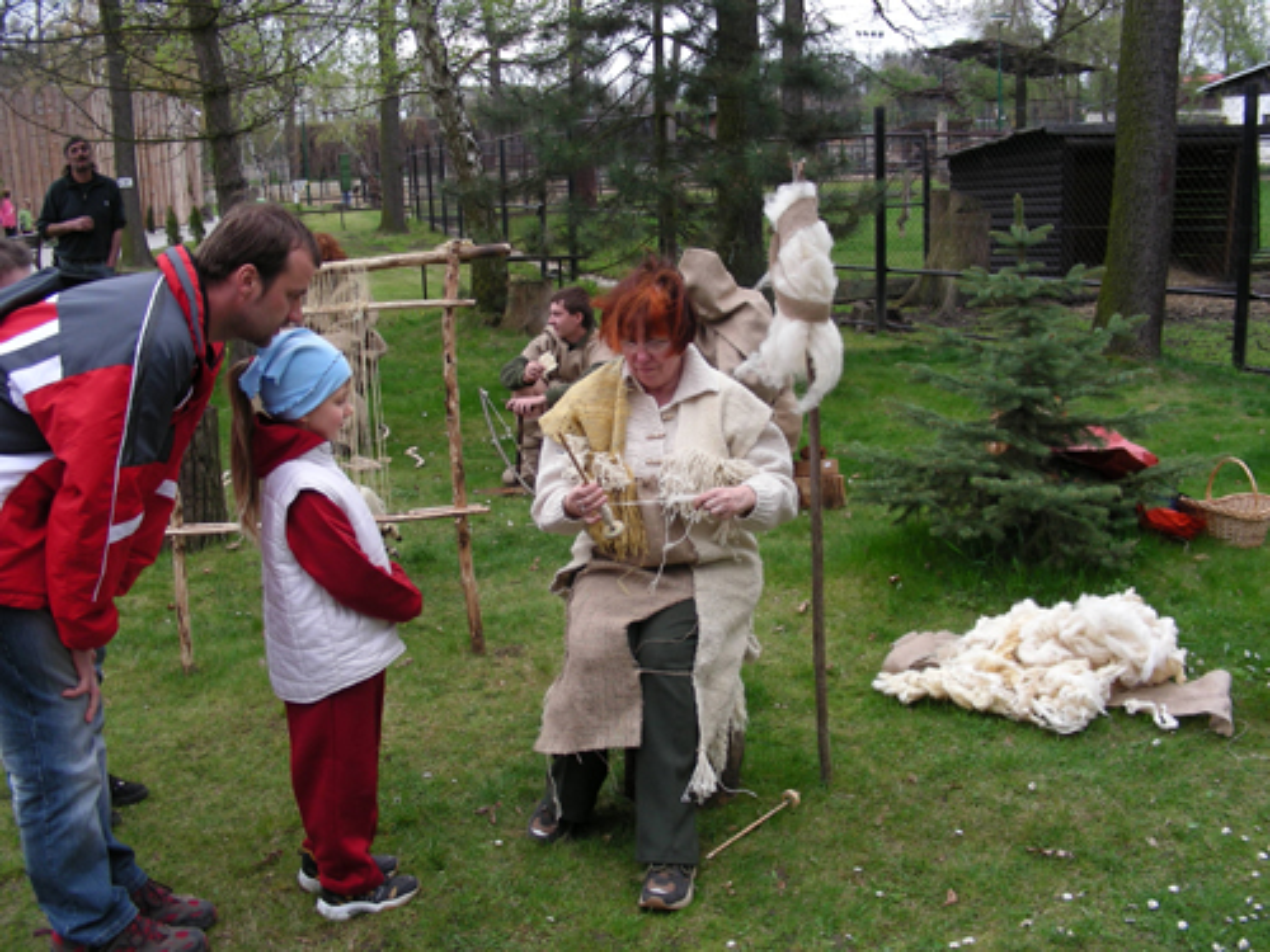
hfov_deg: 49.0
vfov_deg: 37.7
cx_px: 635
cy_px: 476
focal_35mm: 38
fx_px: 1394
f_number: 4
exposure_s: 1/123
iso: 50
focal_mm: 6.3
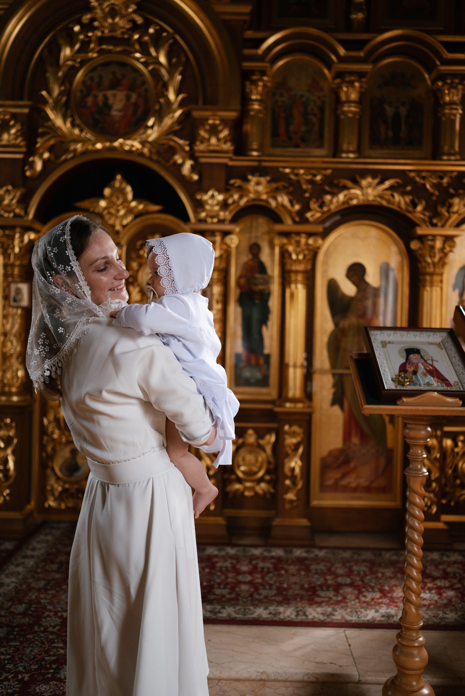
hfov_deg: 37.9
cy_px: 348
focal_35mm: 35
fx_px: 677
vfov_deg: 54.4
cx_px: 232
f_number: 1.8
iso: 250
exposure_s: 1/250
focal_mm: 35
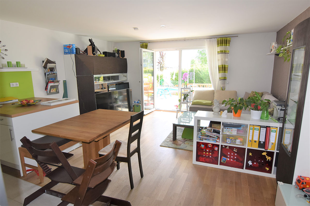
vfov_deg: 53.1
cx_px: 155
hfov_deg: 73.7
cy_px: 103
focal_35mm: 24
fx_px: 207
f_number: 8
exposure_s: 1/250
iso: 200
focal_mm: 16
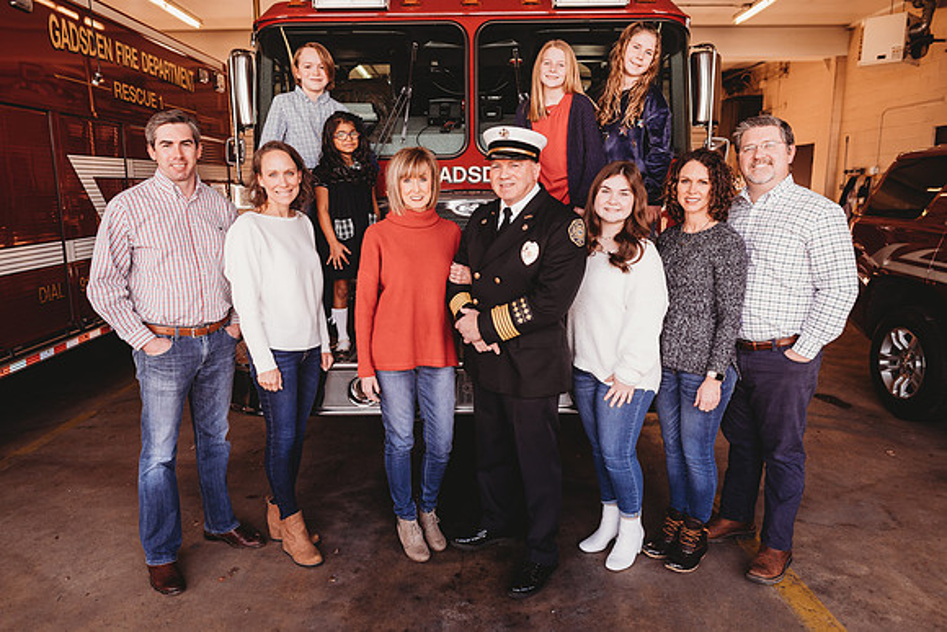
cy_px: 316
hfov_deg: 71.5
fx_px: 658
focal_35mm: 25
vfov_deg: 51.3
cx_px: 463
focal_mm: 24
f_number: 3.2
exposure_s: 1/250
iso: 400
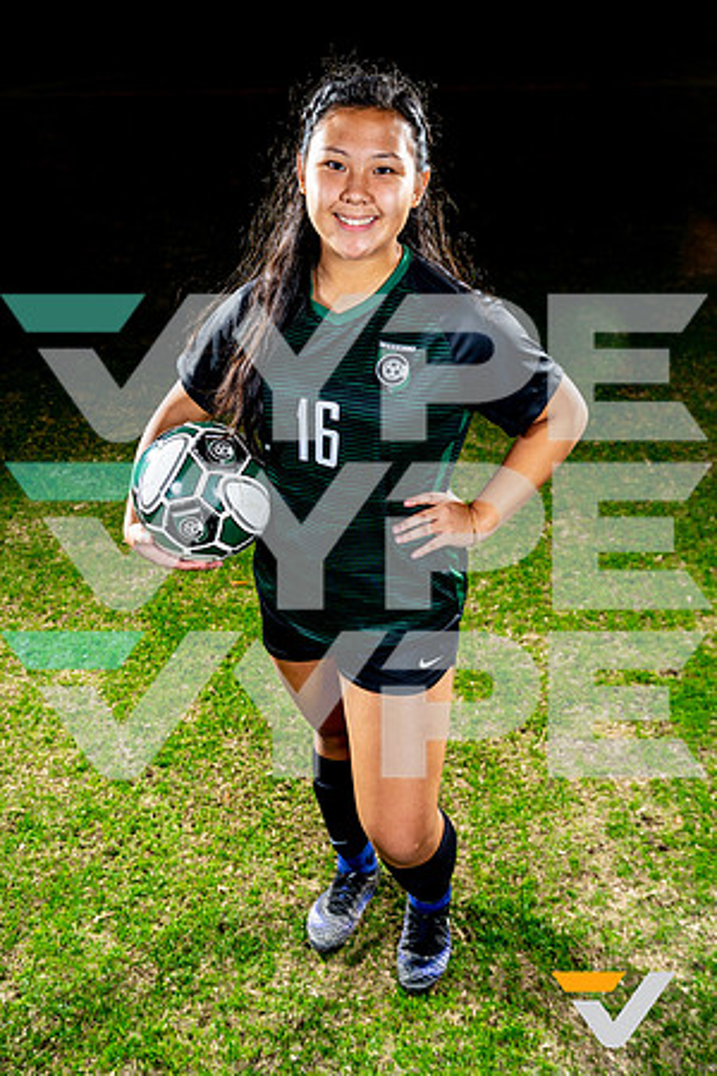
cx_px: 358
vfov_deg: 50.7
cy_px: 538
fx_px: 1135
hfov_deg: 35.1
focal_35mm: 38
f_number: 5.6
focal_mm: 38
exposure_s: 1/125
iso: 100
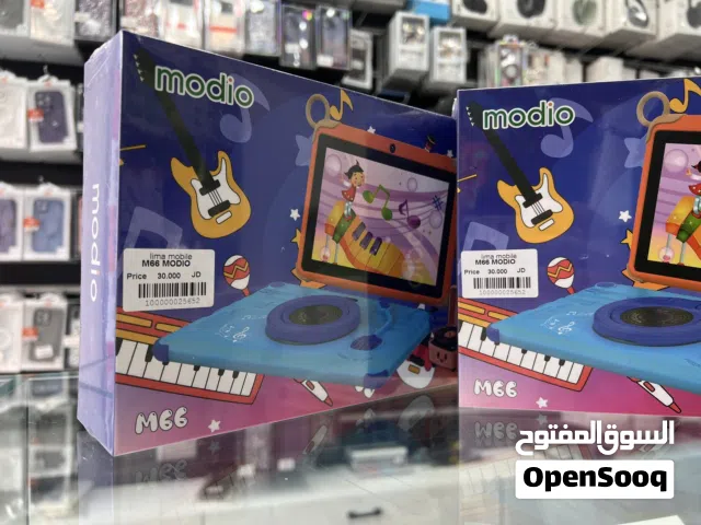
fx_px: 527
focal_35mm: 26
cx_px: 350
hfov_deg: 67.3
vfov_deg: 53.1
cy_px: 262
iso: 40
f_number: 1.5
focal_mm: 5.7
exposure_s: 1/184
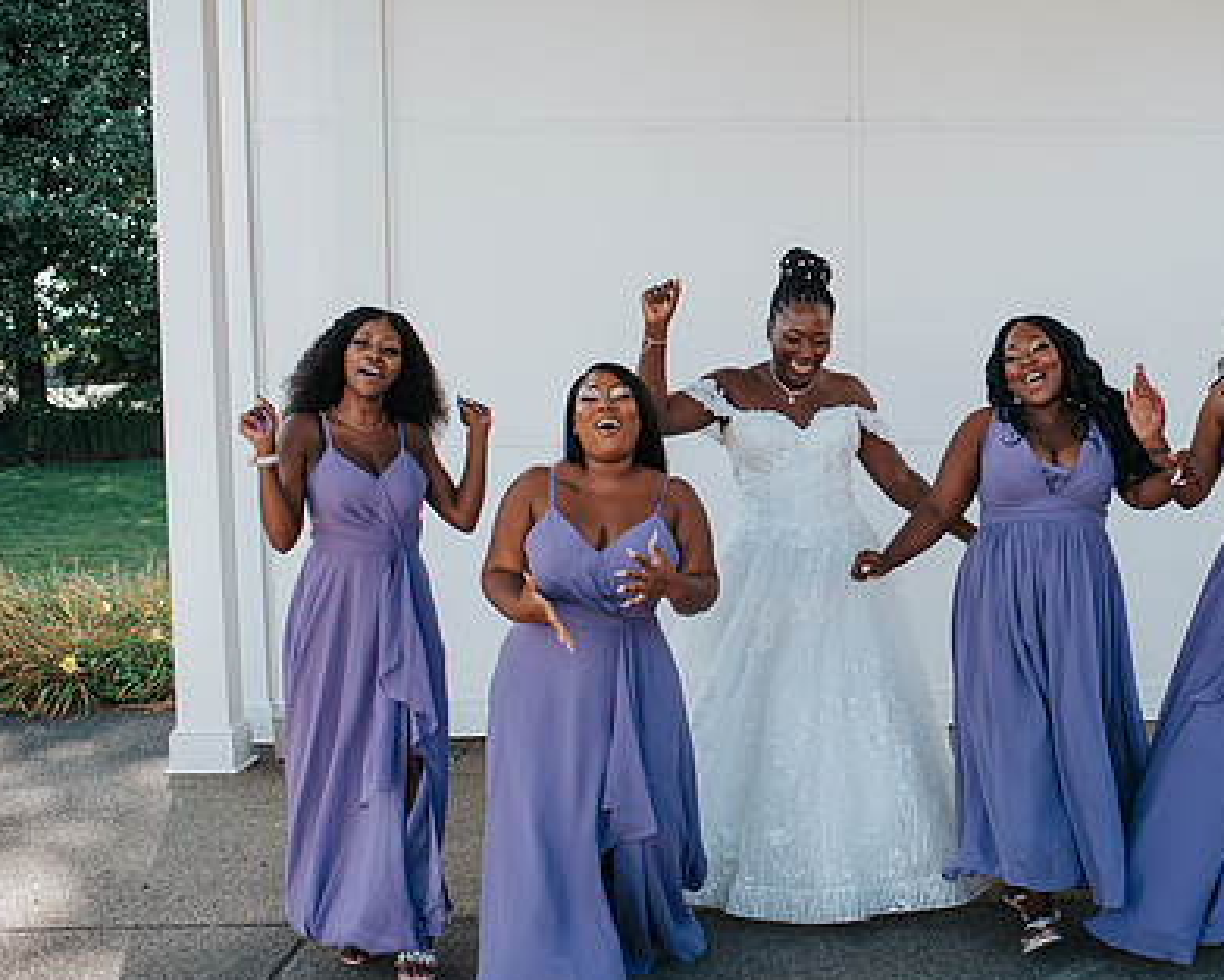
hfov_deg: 34.6
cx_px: 927
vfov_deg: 28.6
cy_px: 501
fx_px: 1920
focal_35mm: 53
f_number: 2.8
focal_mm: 35
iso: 100
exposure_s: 1/640
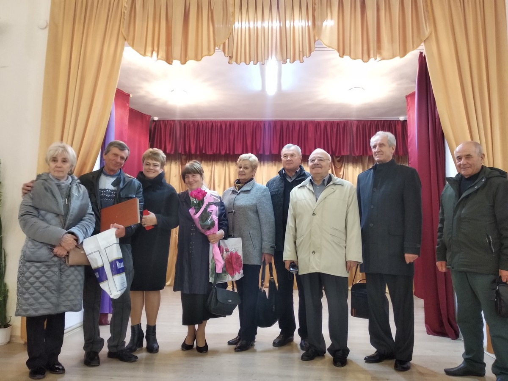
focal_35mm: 26
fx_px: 382
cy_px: 190
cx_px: 254
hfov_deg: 67.3
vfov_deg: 53.1
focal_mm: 3.81
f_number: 2.2
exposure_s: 1/25
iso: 1600
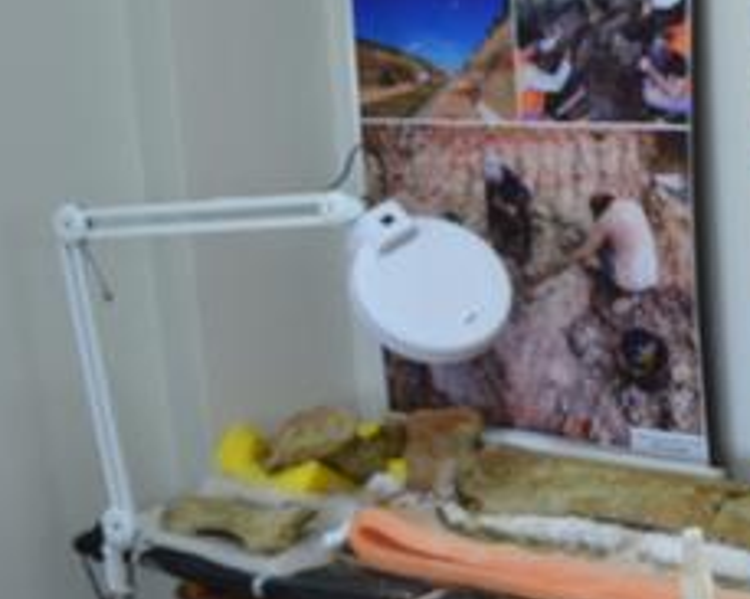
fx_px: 1908
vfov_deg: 17.6
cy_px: 542
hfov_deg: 19.5
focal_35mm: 86
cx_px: 1107
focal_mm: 20
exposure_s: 1/25
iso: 400
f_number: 6.3
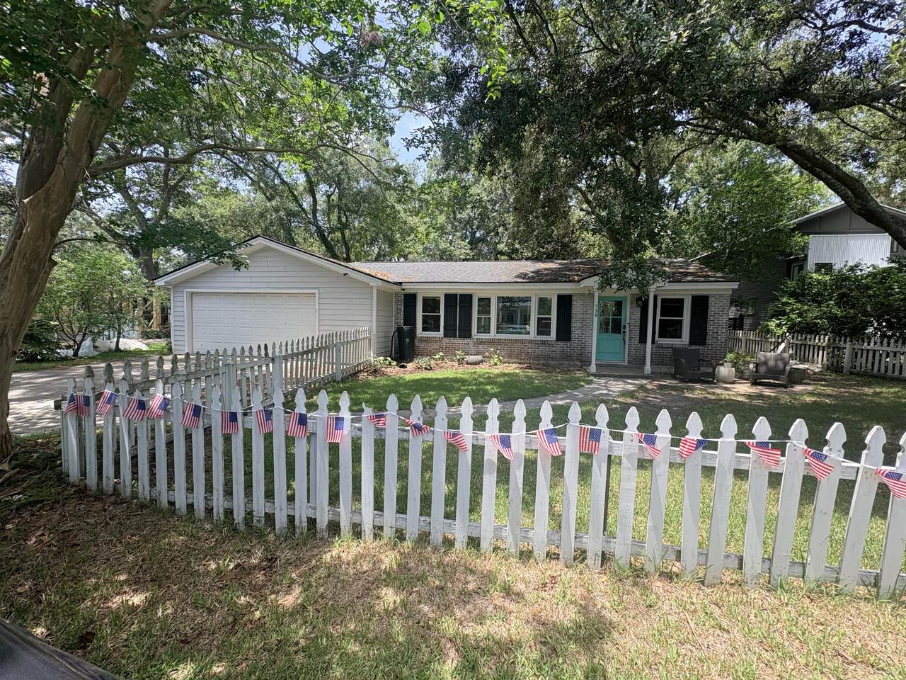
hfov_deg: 102.1
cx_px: 453
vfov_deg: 85.7
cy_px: 340
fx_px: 366
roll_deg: -1.4
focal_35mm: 14
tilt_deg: -4.5
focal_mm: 2.22
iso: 40
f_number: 2.2
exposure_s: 1/359
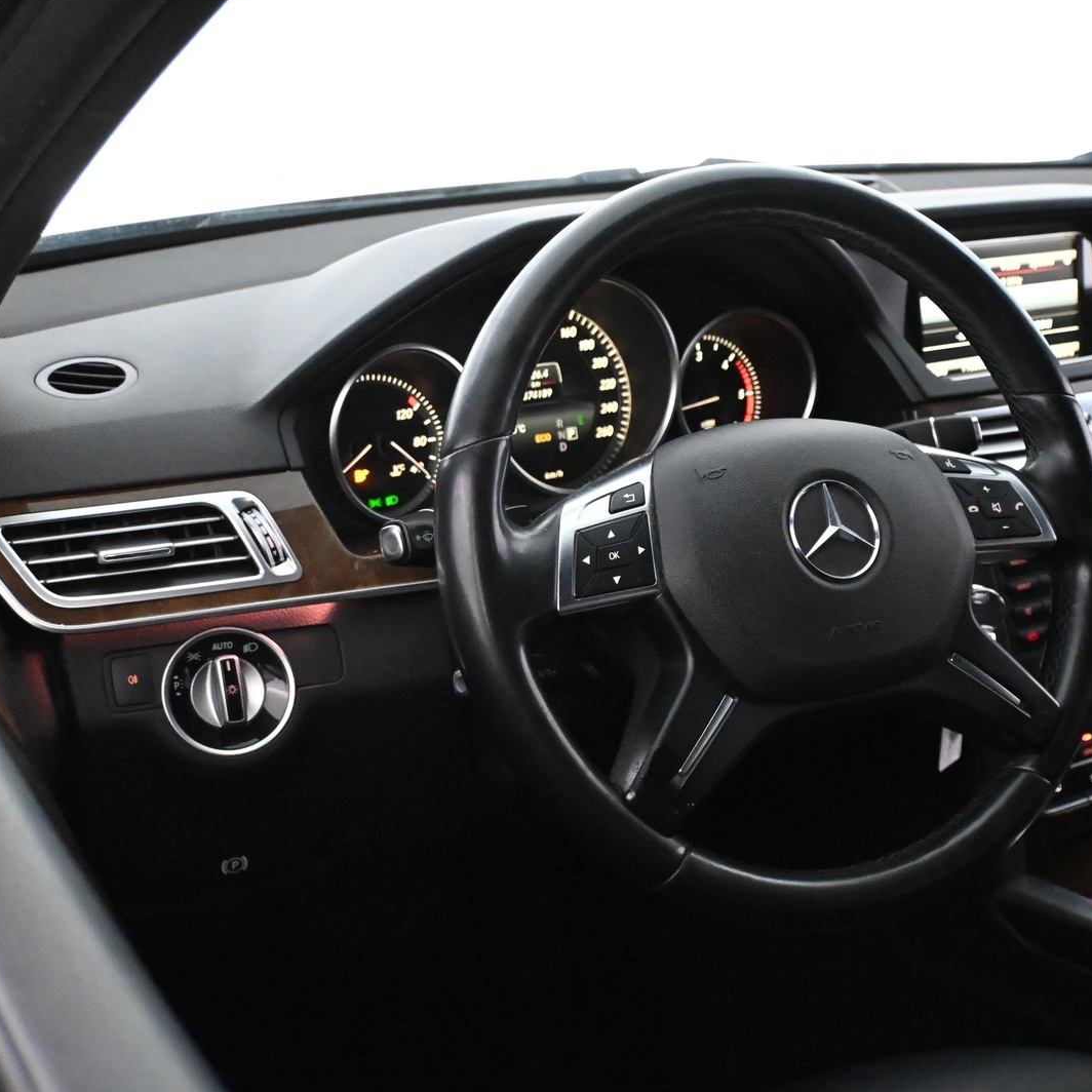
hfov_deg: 37.4
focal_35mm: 45
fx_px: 1593
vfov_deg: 37.8
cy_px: 539
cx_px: 738
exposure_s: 1/60
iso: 9000
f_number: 4.2
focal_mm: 23
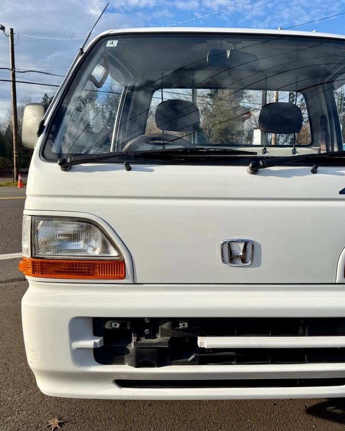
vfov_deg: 55.7
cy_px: 217
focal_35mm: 32
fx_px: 408
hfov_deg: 44.9
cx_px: 237
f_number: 1.78
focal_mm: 6.76
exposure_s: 1/3953
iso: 80
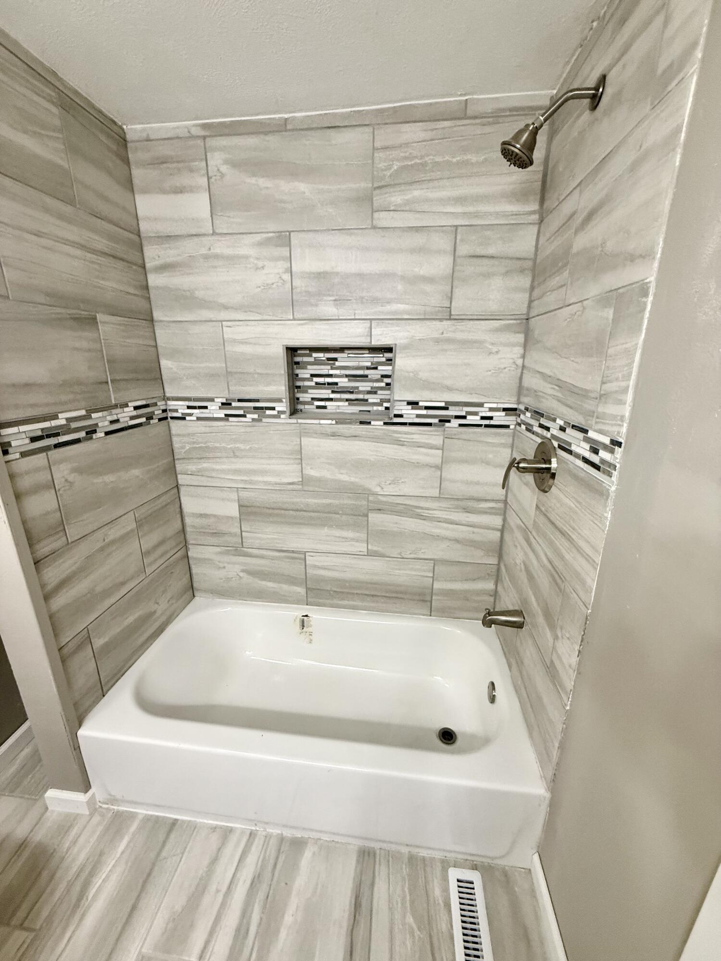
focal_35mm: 14
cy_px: 480
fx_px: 389
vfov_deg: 102.1
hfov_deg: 85.7
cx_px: 360
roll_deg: +0.4
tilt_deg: -16.4
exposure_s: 1/60
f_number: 2.2
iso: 250
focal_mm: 2.22
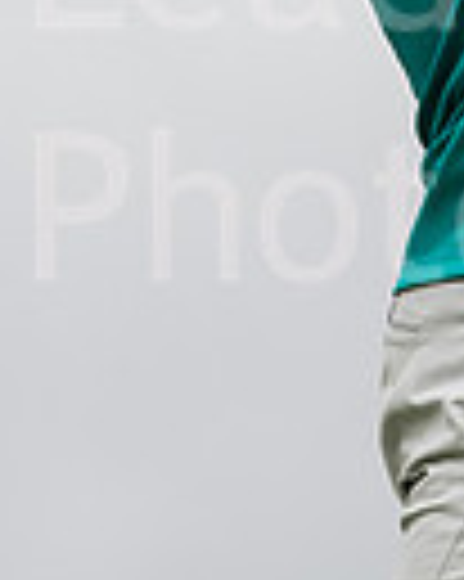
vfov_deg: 1.4
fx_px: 23992
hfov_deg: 1.1
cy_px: -2
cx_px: 617
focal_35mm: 1396
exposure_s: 1/1250
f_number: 5.6
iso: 1000
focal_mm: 220
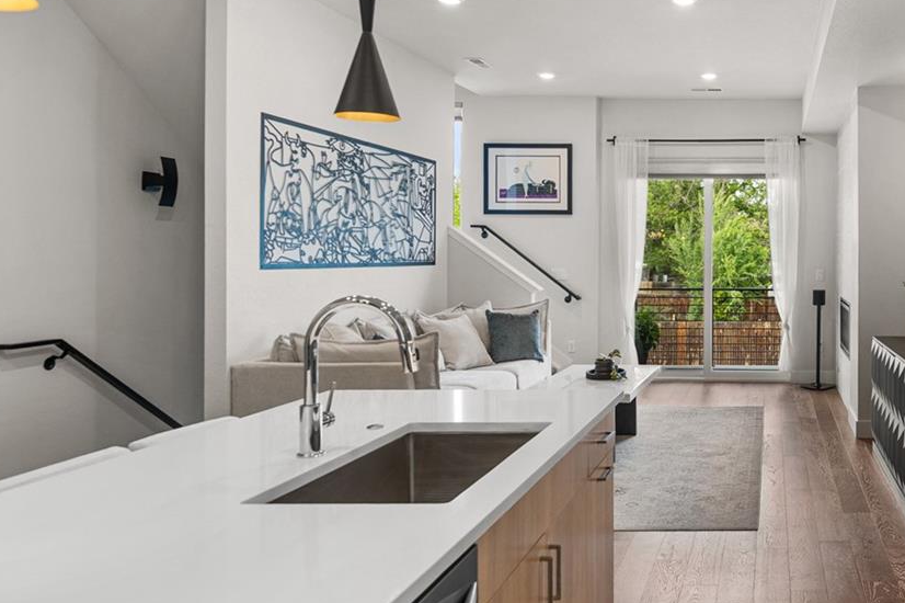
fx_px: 779
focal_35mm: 31
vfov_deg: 42.0
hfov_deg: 54.3
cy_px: 235
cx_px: 775
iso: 100
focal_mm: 16
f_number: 4
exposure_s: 1/4
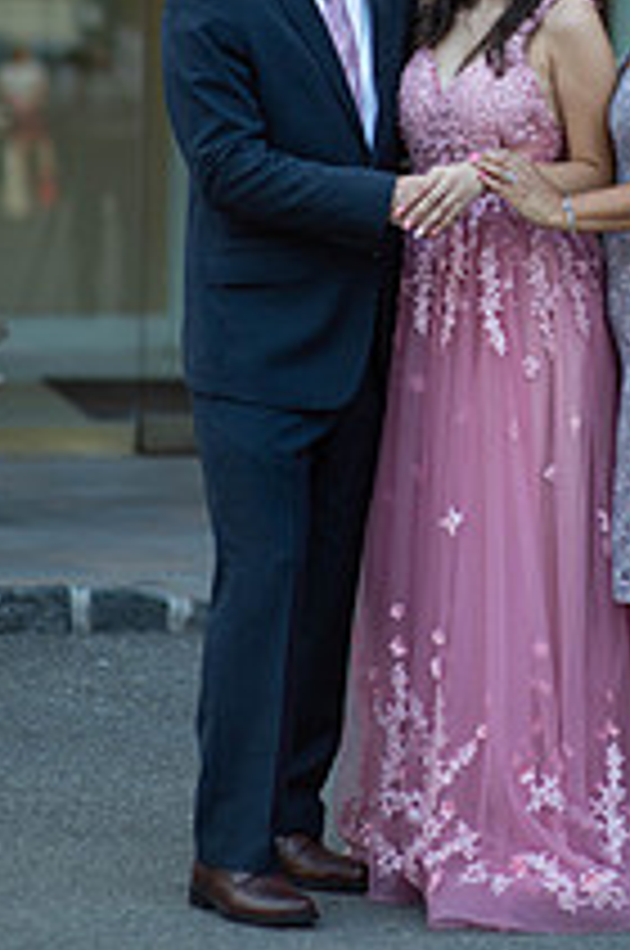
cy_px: 108
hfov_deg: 7.5
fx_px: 4767
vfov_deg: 11.3
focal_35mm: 181
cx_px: 578
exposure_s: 1/800
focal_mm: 85
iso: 250
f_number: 2
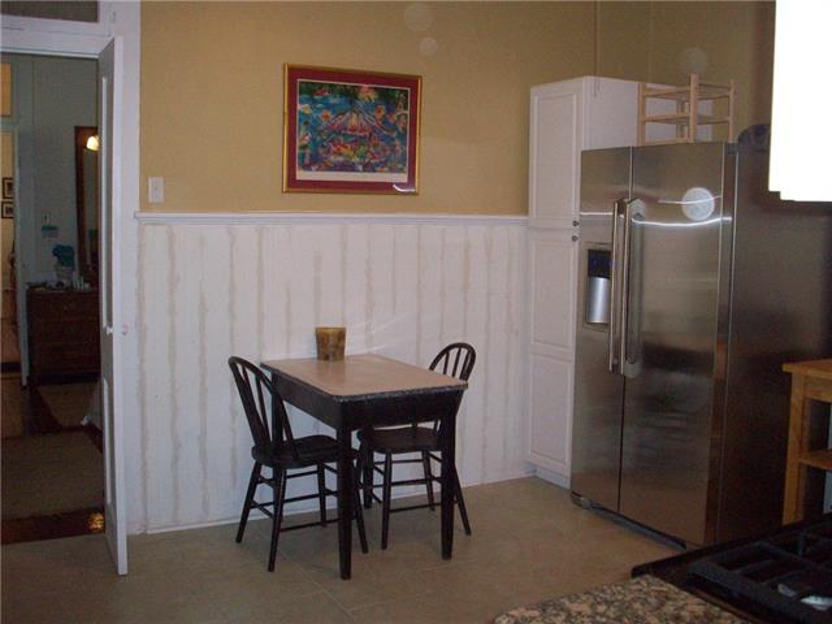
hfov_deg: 50.1
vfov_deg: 38.7
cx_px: 416
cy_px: 312
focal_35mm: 37
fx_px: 889
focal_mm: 6.2
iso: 200
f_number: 2.8
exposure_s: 1/64
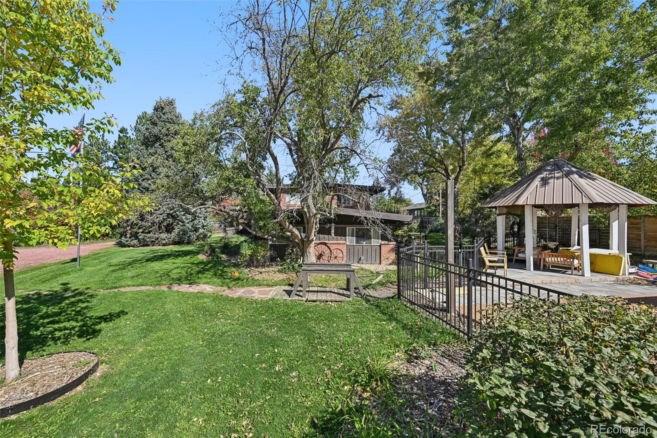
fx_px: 255
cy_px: 219
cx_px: 328
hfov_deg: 104.3
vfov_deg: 81.2
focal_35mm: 14
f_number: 7.1
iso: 64
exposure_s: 1/100
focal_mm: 14
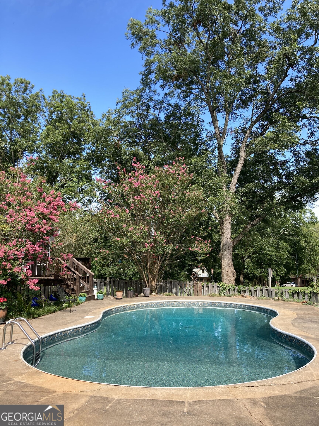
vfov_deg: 63.4
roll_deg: +1.0
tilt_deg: +9.3
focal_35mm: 28
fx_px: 344
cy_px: 213
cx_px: 160
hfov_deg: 49.7
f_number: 1.8
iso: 20
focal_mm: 3.99
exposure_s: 1/578
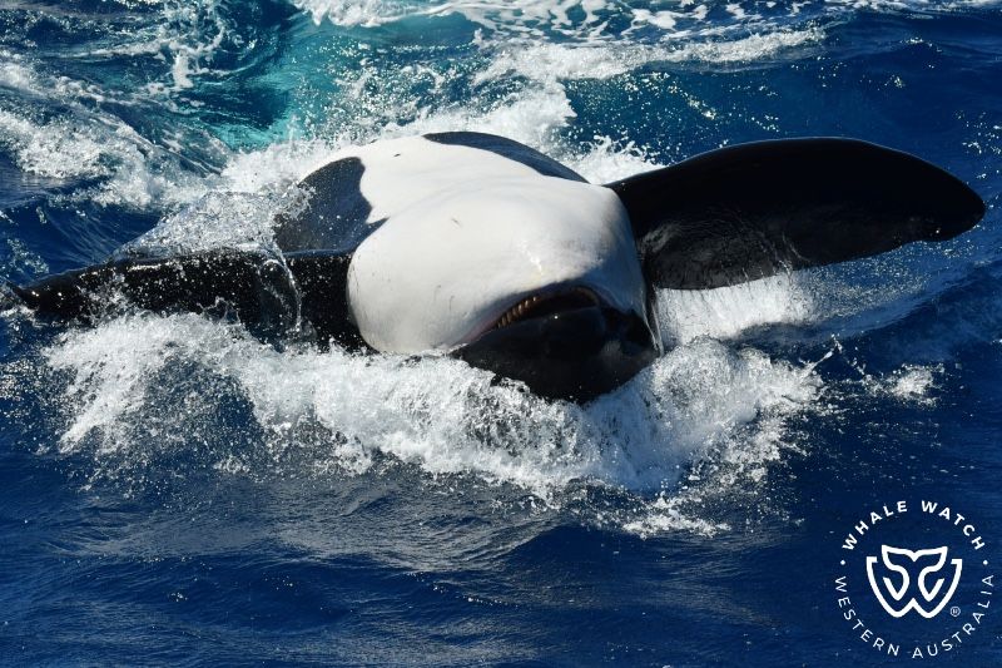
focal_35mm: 247
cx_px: 501
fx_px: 6873
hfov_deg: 8.3
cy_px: 334
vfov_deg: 5.6
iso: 280
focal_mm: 165
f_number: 8
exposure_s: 1/2000
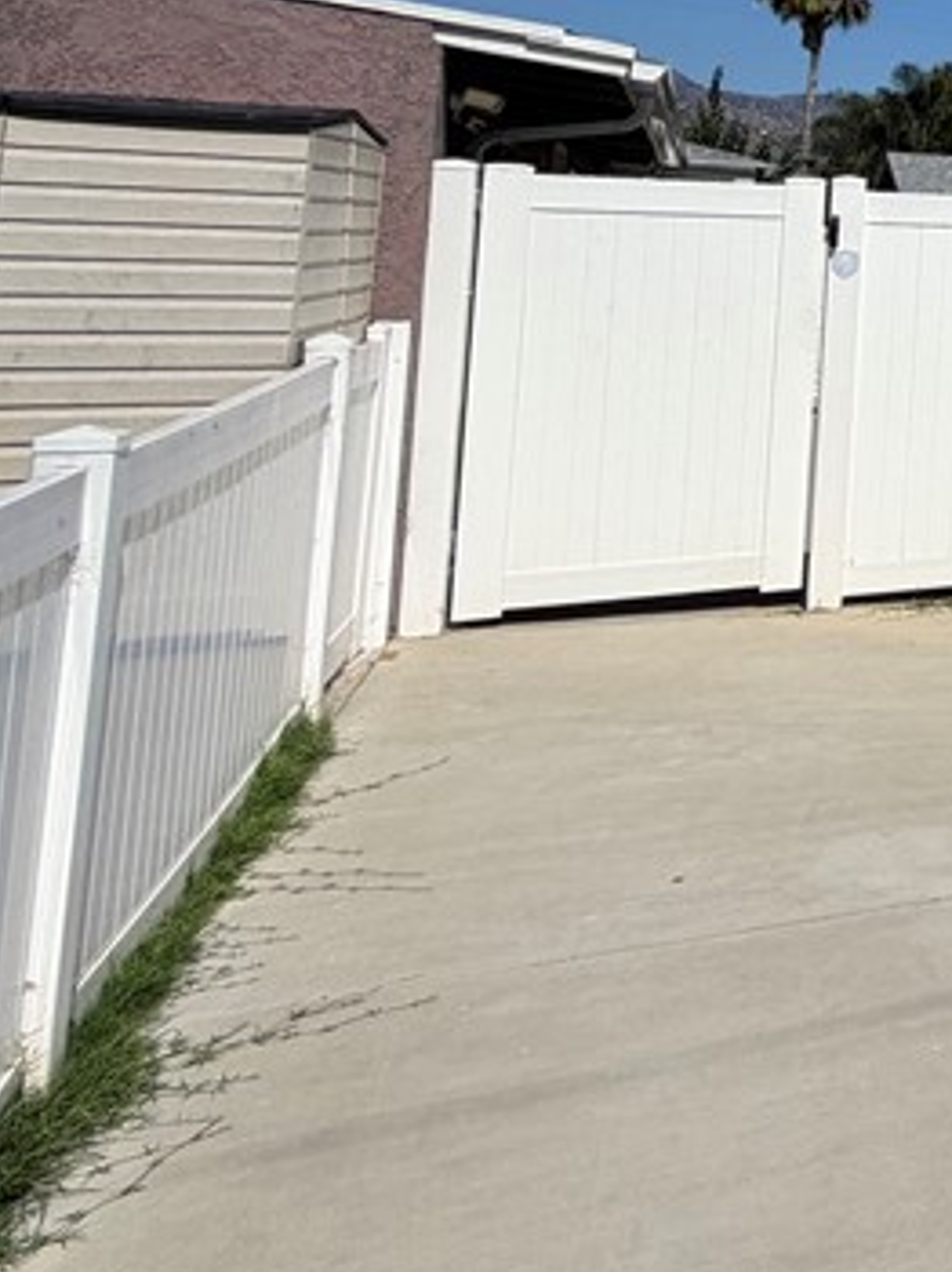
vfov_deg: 42.5
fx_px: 1505
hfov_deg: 21.6
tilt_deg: +3.5
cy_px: 160
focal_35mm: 41
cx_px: 1730
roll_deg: -0.5
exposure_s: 1/2024
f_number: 2.2
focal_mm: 2.22
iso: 20
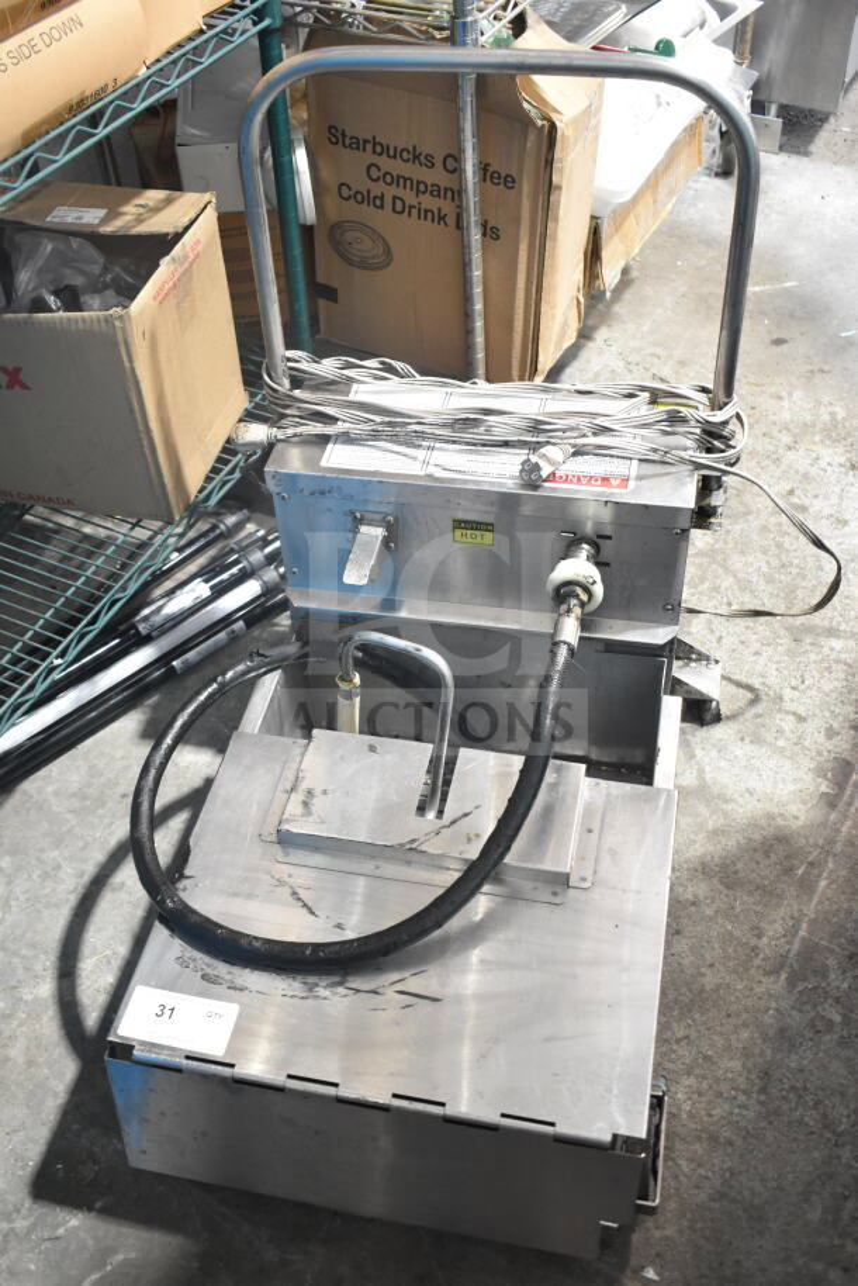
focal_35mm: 36
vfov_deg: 53.1
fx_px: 1286
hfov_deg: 36.9
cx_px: 429
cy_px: 643
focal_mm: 24
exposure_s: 1/50
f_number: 4
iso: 1600
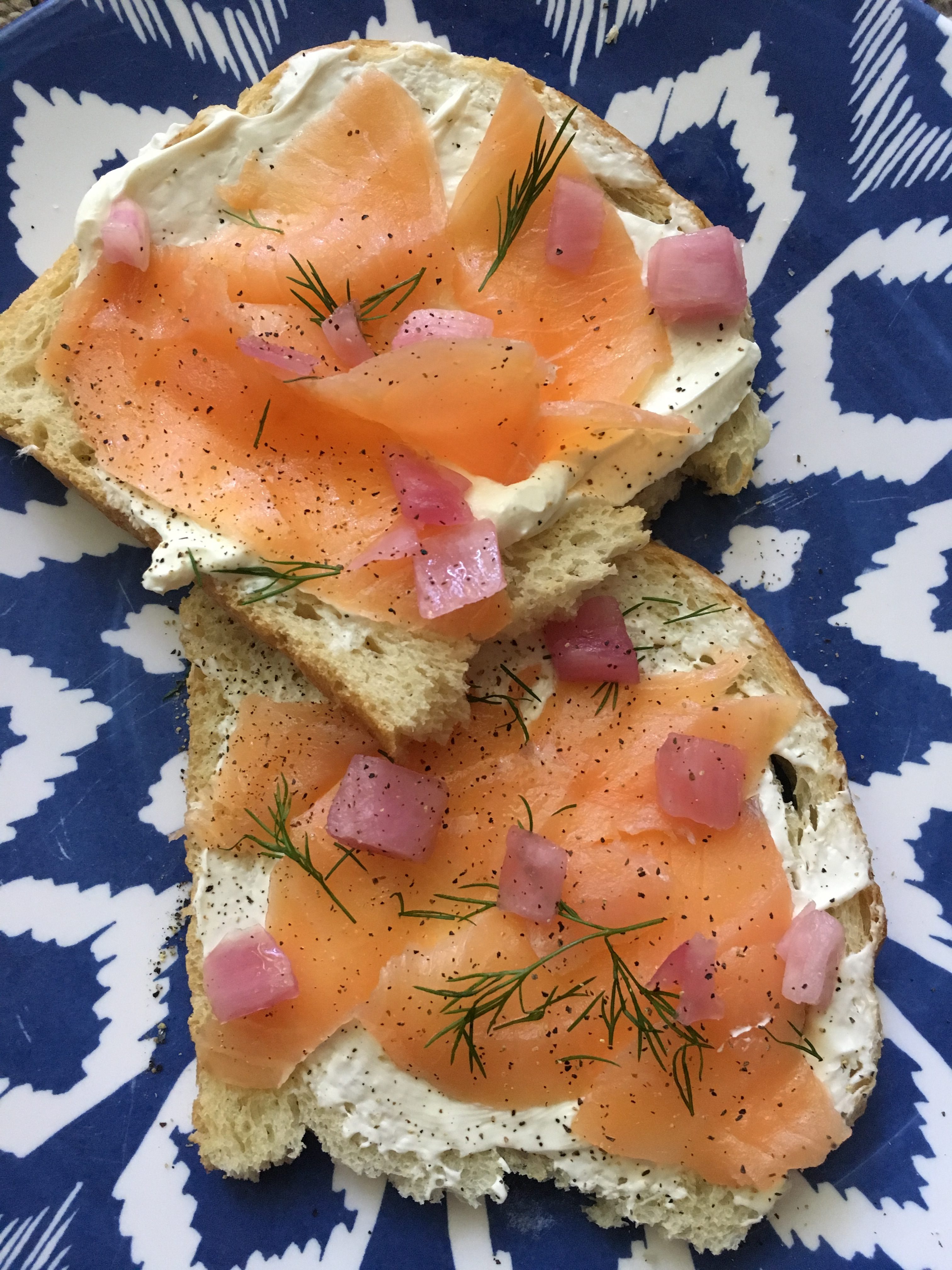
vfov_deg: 61.7
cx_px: 476
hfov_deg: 48.2
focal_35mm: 29
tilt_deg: -82.6
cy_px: 635
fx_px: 1063
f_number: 2.2
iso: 200
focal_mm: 4.15
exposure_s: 1/30
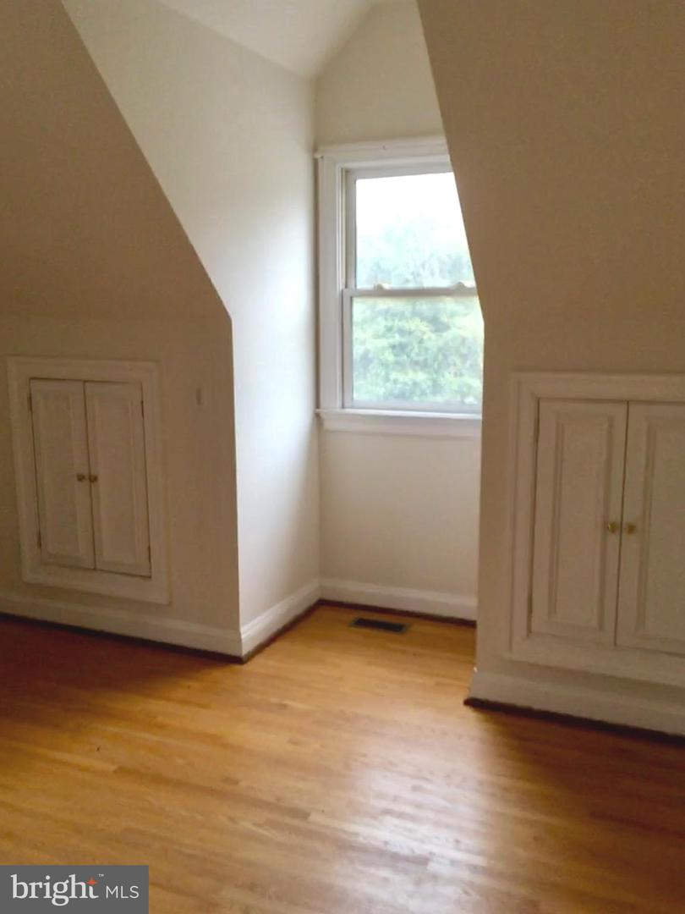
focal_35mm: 29
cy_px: 457
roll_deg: +1.5
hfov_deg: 48.2
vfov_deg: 61.7
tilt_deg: -8.8
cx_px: 342
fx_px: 765
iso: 100
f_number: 2.2
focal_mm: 4.15
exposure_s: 1/30
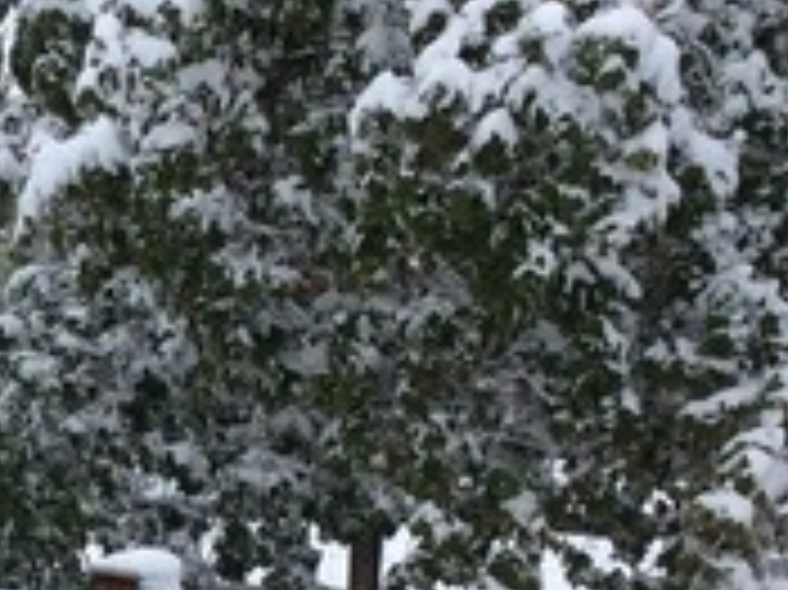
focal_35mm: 122
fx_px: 2775
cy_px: 581
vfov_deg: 12.0
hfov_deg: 15.6
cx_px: -144
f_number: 2.4
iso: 50
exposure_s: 1/120
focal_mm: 3.3
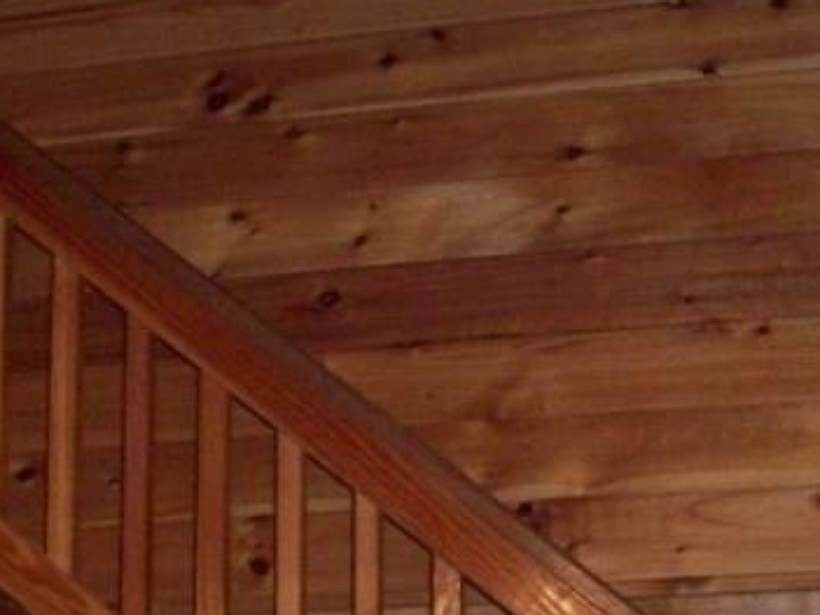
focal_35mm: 108
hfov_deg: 18.2
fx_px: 2557
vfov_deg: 13.2
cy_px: 797
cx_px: 292
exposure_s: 1/45
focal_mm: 6.2
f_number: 2.8
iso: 200
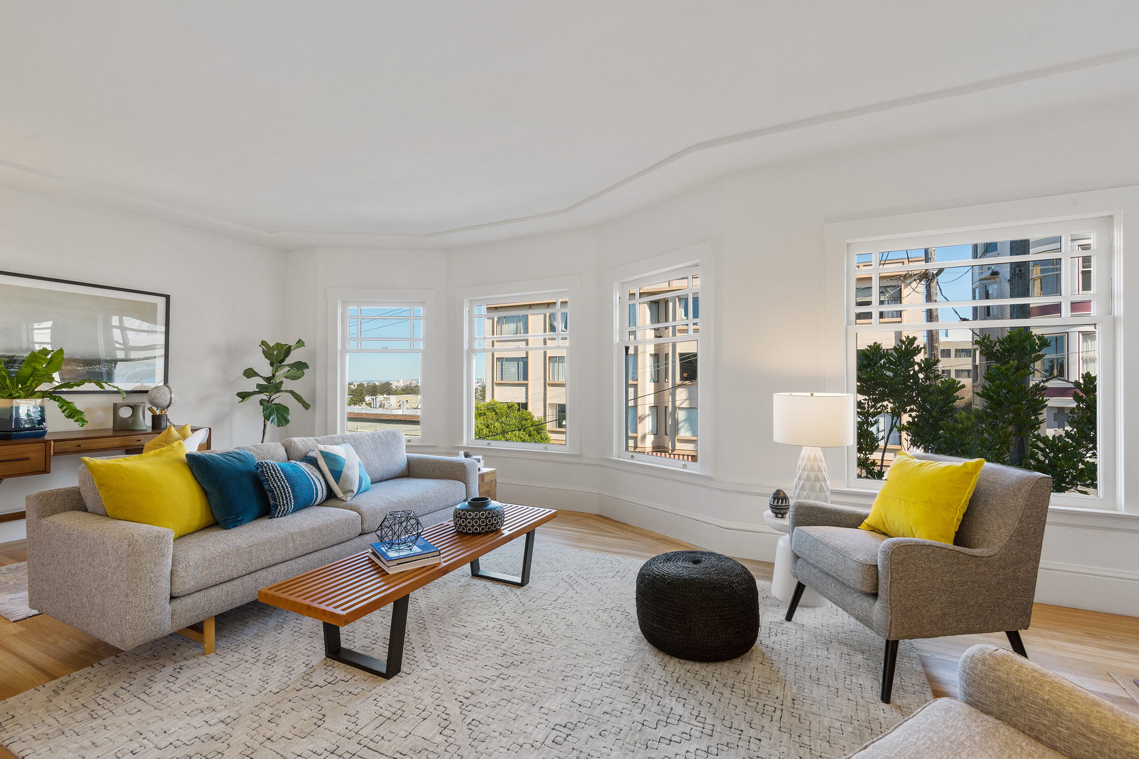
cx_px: 570
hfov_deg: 100.4
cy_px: 380
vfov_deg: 77.3
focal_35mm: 15
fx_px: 475
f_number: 9
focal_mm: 15
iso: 400
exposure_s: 1/25
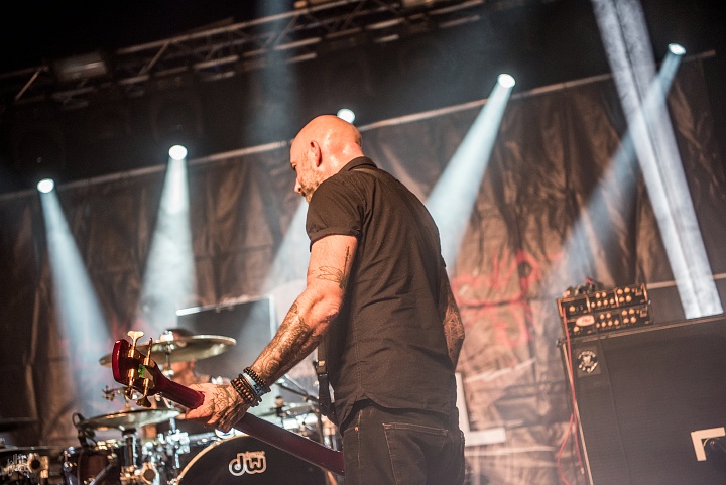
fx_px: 1130
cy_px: 242
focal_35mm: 56
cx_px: 363
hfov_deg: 35.6
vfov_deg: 24.2
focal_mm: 56
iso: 1250
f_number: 2.8
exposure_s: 1/200
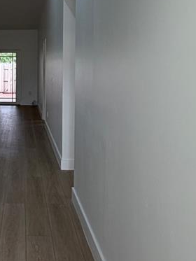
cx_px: 4
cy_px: 74
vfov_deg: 41.2
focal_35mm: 45
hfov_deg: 30.1
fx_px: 340
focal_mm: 2.22
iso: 100
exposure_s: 1/120
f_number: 2.2
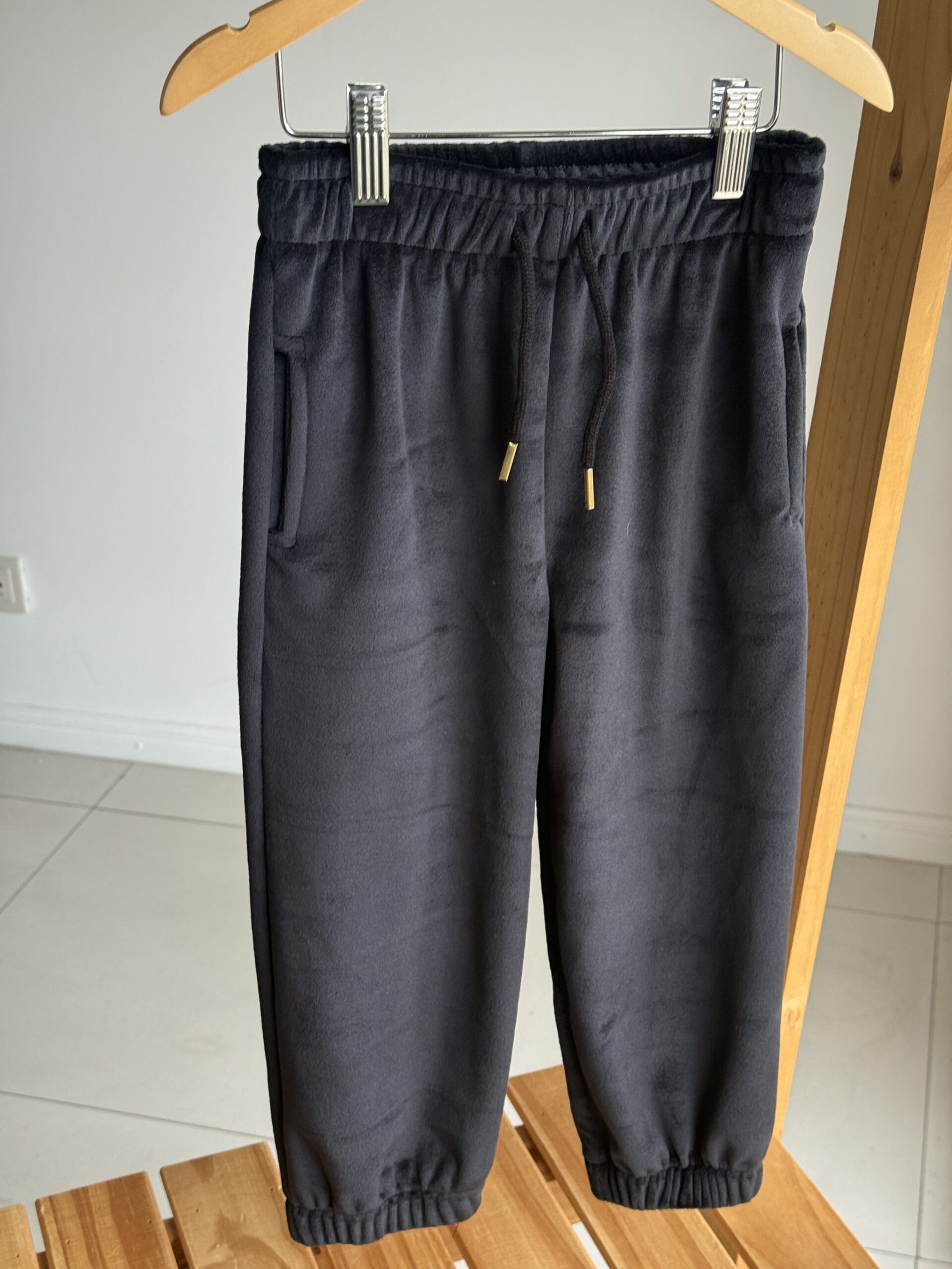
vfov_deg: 39.7
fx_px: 1760
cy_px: 634
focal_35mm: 48
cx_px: 476
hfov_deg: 30.3
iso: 125
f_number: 1.78
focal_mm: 6.76
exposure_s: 1/60
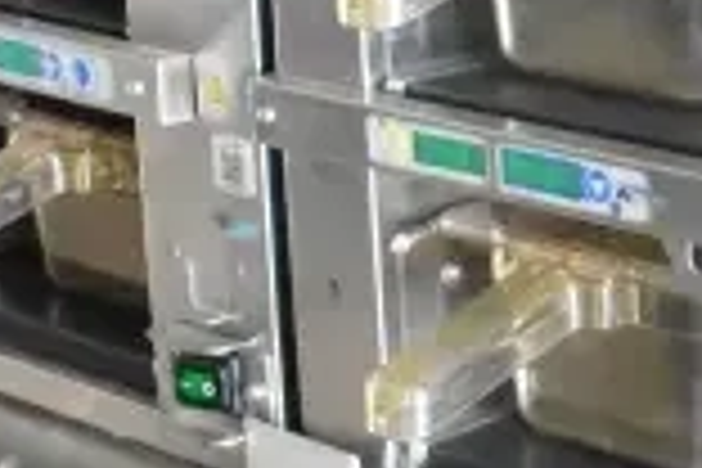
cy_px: 236
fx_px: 2515
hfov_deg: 14.3
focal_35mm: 129
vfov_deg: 10.6
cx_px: 1197
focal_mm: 22
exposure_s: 1/80
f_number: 4.5
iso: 6400
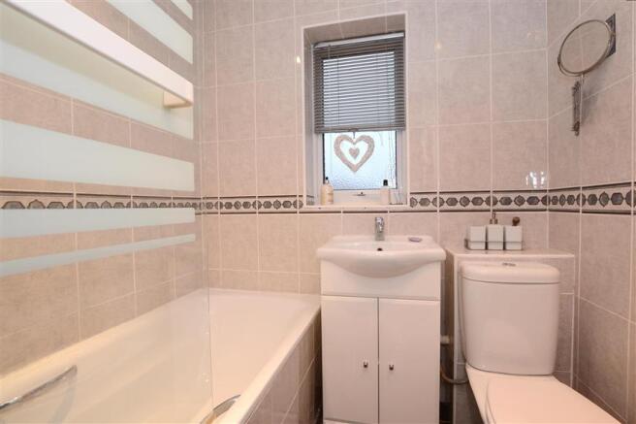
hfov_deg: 100.4
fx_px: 265
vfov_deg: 77.3
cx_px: 318
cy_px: 212
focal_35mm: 15
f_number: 6.3
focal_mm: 10
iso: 400
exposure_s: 1/15
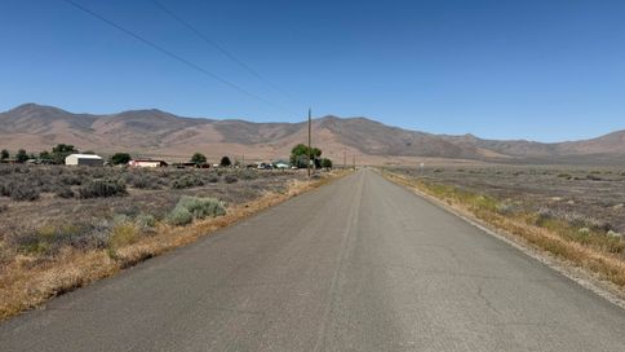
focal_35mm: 27
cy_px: 179
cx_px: 312
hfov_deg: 69.9
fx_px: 447
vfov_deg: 42.9
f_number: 1.78
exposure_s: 1/6711
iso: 80
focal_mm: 6.76
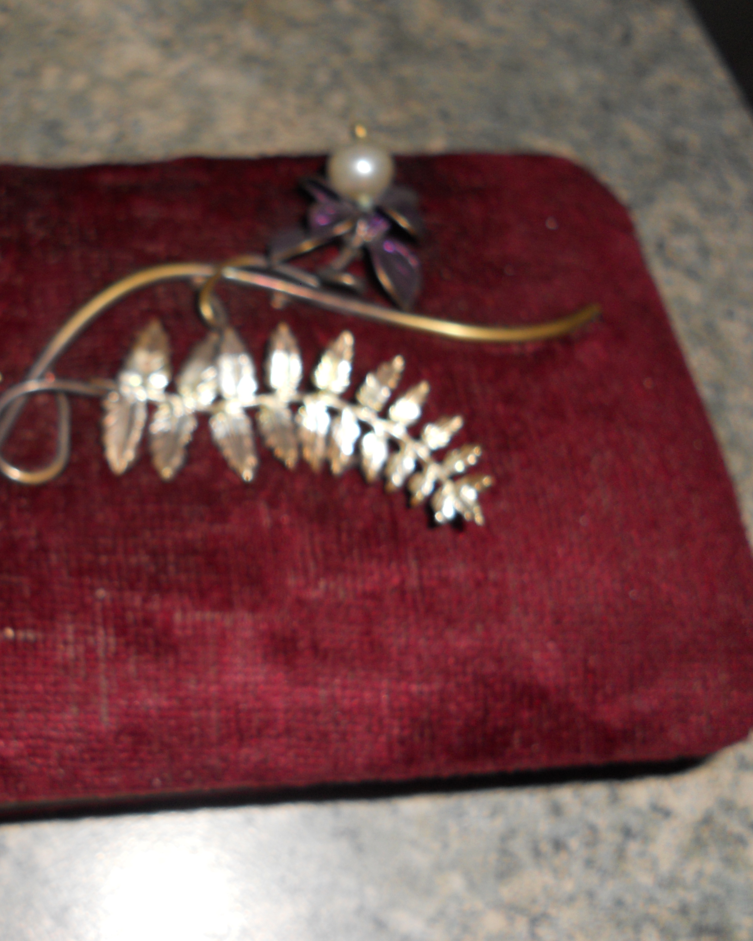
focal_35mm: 42
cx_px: 131
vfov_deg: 43.8
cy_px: 467
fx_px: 1170
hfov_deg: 34.4
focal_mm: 5.8
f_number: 8.8
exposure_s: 1/25
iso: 80
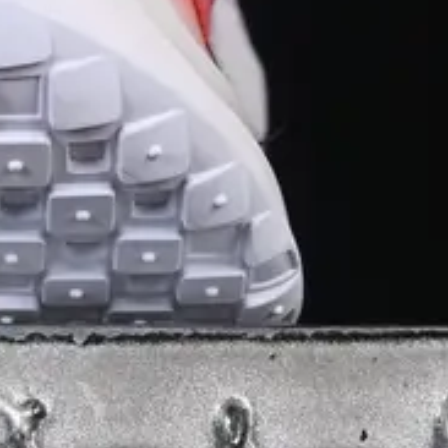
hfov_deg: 3.1
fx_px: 8156
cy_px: -491
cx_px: -629
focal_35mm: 557
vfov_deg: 3.1
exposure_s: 1/100
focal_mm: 50
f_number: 8
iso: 160
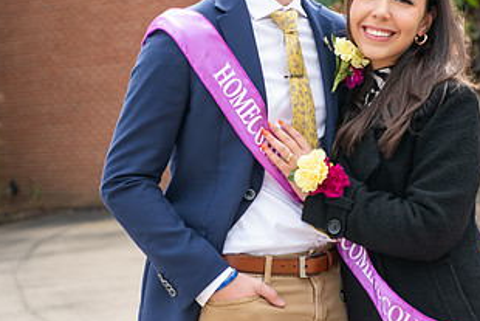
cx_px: 243
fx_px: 1747
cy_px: 106
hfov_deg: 15.6
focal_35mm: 131
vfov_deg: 10.5
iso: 250
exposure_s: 1/320
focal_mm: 70
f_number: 4
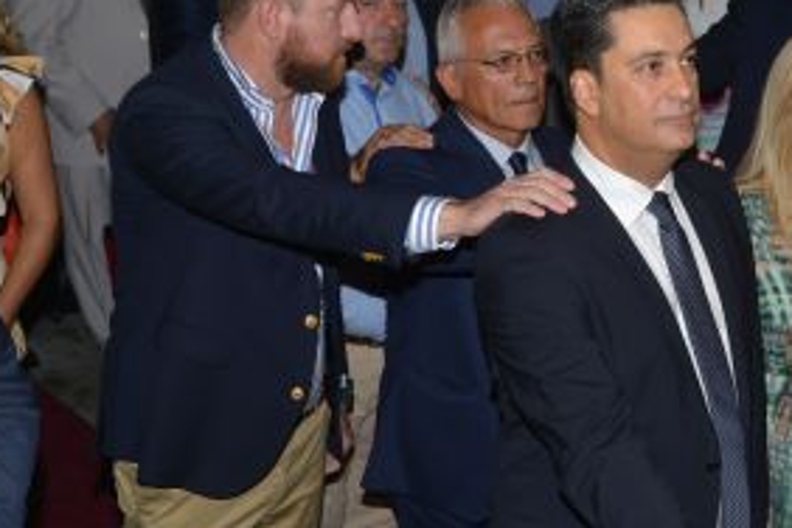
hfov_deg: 26.6
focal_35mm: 74
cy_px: 282
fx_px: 1628
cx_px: 688
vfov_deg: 18.4
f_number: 6.3
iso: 500
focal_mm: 38
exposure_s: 1/60
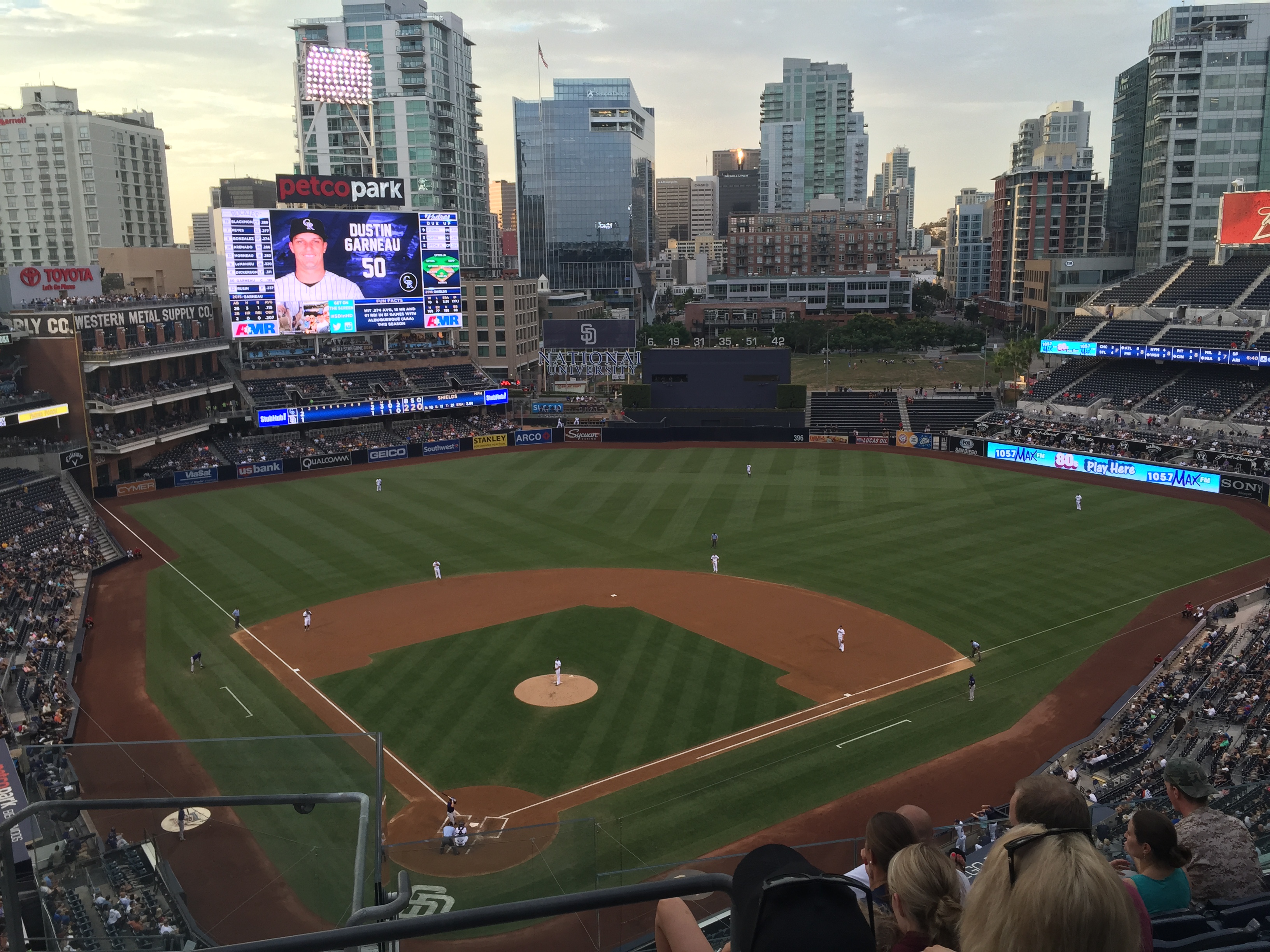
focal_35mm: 29
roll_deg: +1.2
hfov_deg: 61.7
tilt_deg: -11.4
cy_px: 476
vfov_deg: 48.2
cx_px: 635
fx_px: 1064
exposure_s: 1/151
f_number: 2.2
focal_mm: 4.15
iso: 32
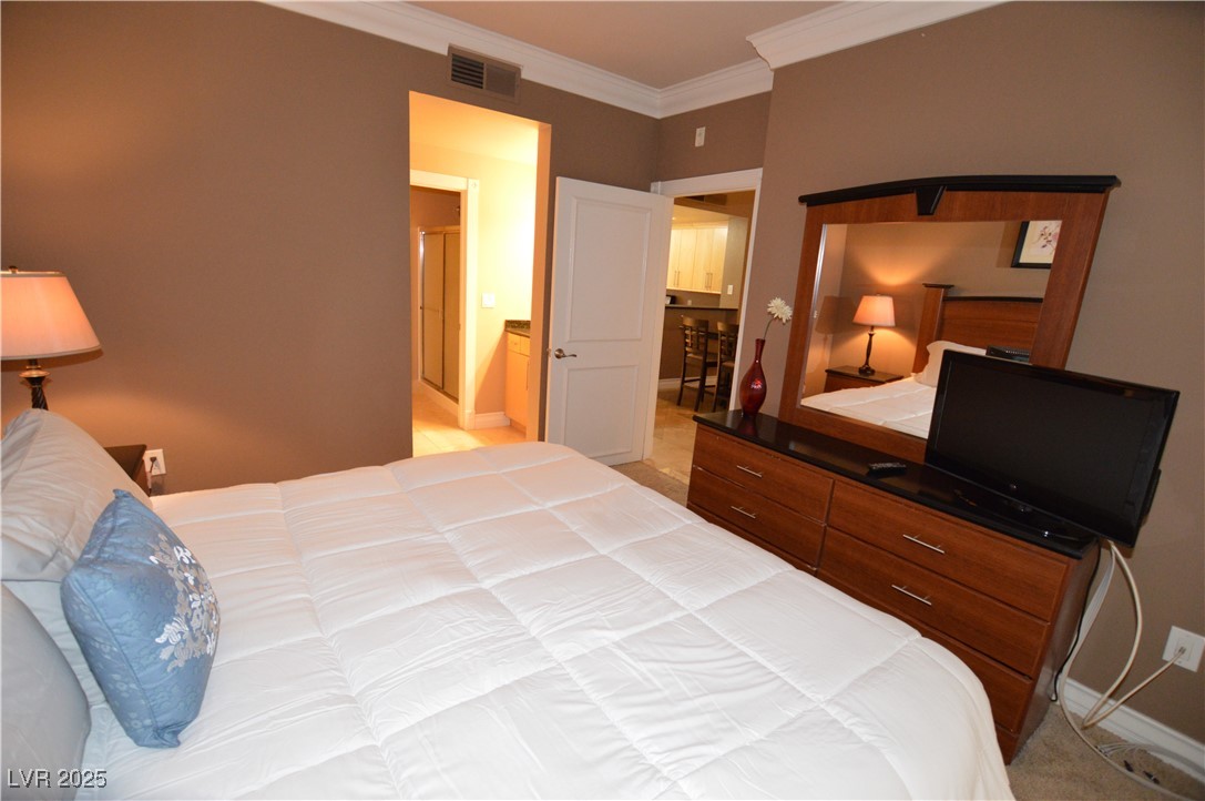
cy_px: 400
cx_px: 602
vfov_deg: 77.2
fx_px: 501
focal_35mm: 15
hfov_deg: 100.5
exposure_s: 1/60
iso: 2000
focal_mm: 10
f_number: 3.5
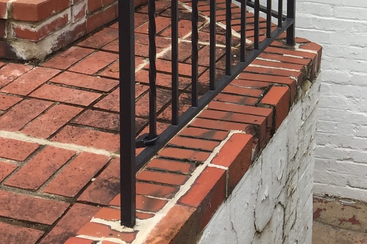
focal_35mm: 85
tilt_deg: -10.3
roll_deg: -1.6
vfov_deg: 15.4
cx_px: 348
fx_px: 866
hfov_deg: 23.1
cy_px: -57
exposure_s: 1/416
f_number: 2.2
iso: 32
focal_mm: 4.15
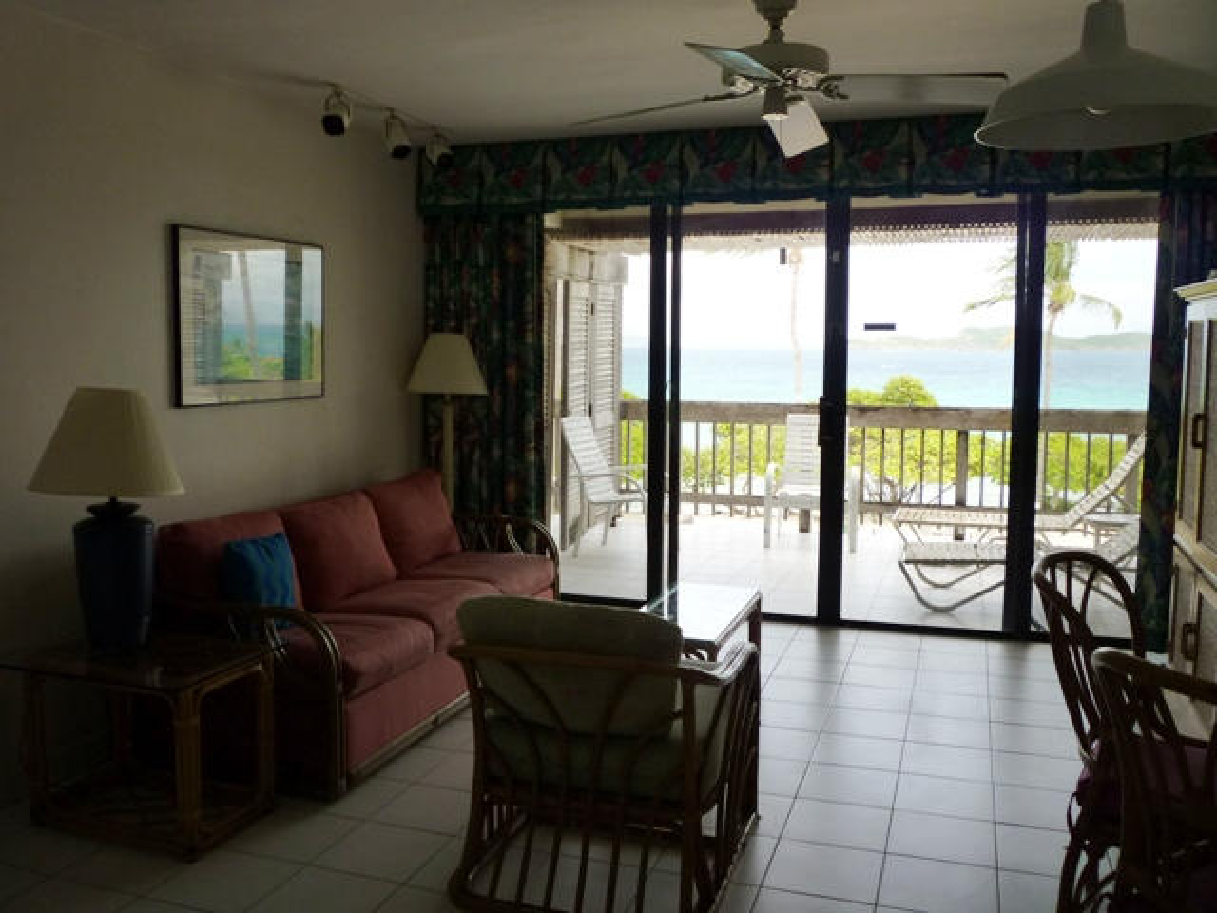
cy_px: 456
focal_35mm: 29
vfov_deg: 48.2
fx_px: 1020
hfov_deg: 61.7
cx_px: 608
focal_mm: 5.2
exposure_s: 1/100
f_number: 3.3
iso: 125
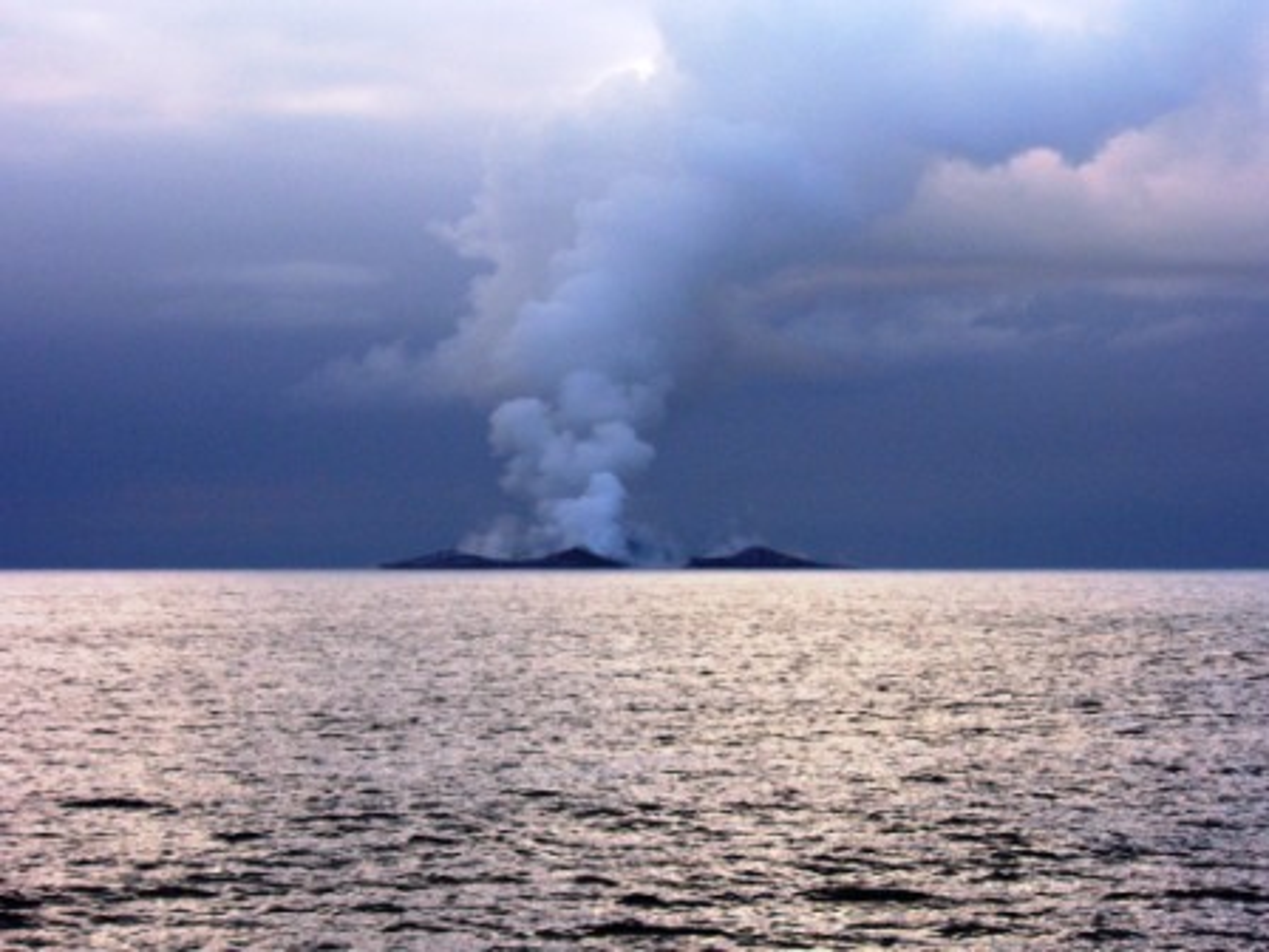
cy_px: 476
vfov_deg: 14.1
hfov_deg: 18.7
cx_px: 634
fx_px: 3849
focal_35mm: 105
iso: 80
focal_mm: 17.1
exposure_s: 1/105
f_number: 5
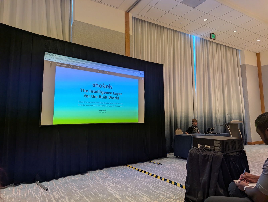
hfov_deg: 71.5
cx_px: 134
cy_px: 101
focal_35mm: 24
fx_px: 186
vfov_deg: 56.9
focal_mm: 6.9
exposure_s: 1/240
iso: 262
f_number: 1.68
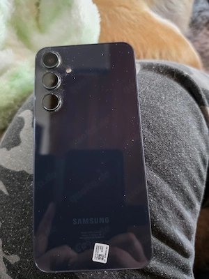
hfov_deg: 58.9
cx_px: 104
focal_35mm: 23
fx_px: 185
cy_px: 140
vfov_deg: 73.9
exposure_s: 1/15
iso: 1250
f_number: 1.4
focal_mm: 6.5
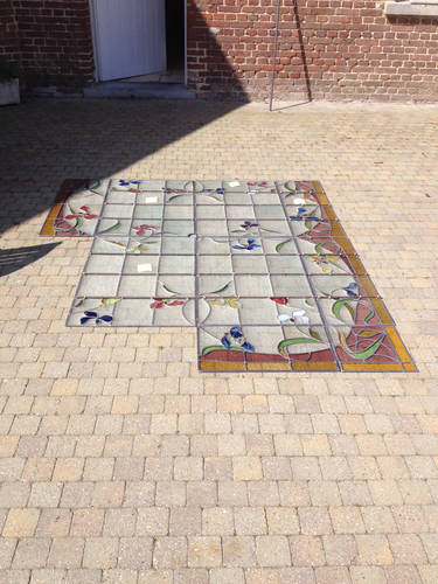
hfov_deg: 40.7
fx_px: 590
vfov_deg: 52.6
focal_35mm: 35
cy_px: 292
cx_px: 219
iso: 50
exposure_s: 1/1381
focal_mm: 4.28
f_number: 2.4
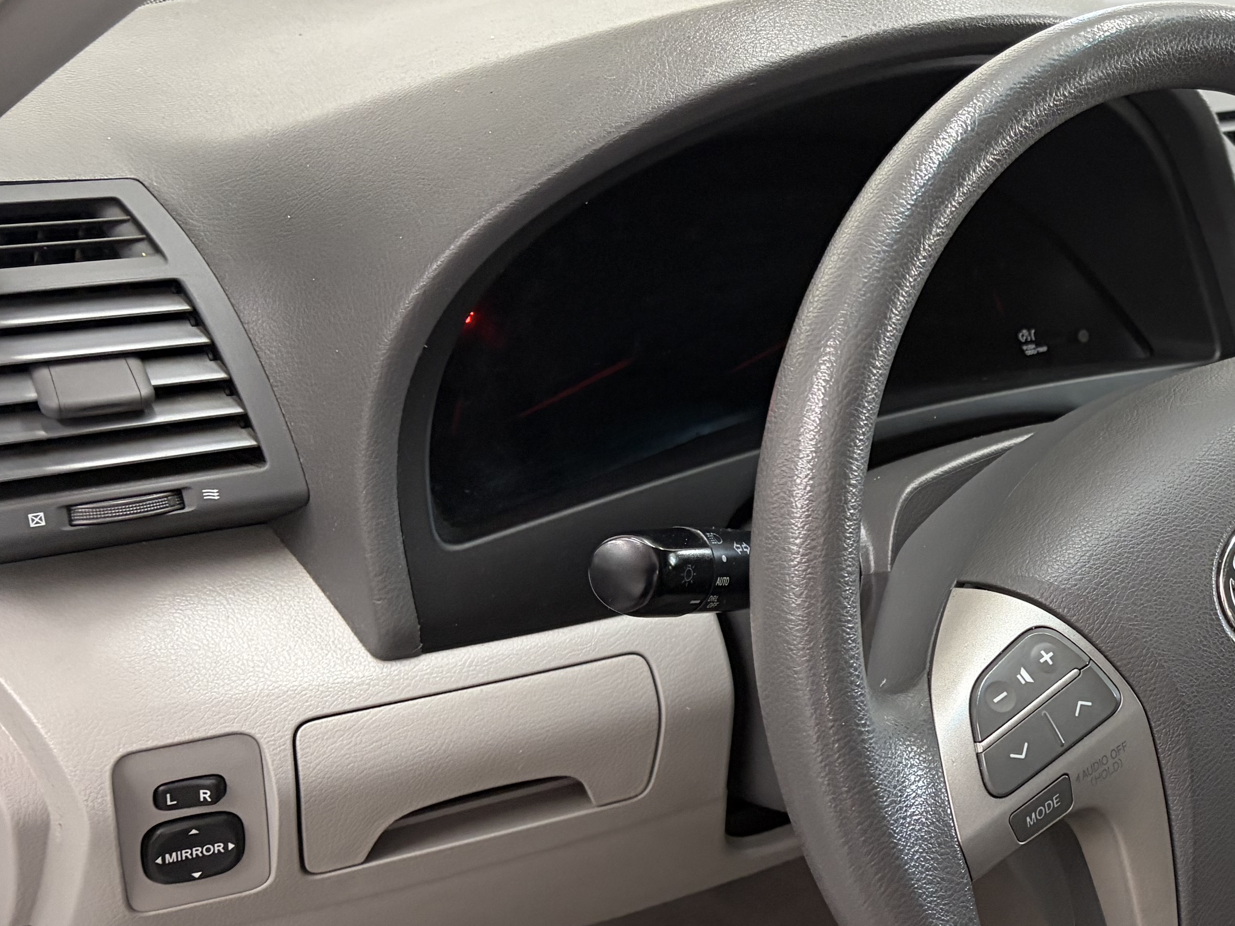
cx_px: 1119
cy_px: 462
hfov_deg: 37.0
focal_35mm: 48
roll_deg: -7.5
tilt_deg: -26.4
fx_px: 1713
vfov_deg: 30.3
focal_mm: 5.96
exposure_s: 1/60
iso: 200
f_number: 1.6
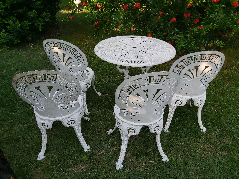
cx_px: 120
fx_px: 180
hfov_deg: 67.3
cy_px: 90
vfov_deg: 53.1
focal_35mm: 26
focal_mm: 3.92
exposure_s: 1/831
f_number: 1.7
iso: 64
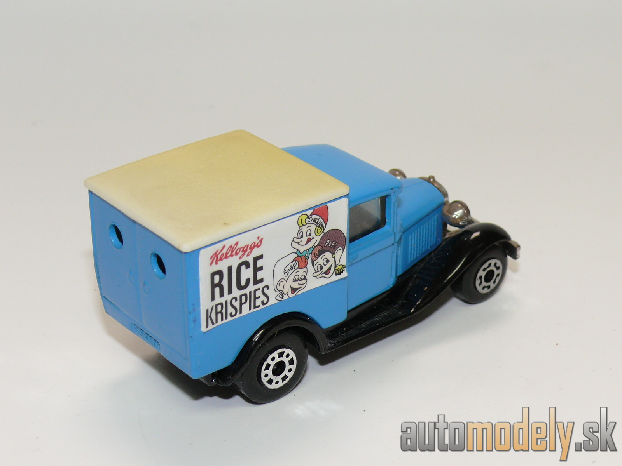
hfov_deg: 23.8
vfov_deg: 18.0
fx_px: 1473
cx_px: 311
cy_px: 233
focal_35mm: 82
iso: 100
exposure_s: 1/30
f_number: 4
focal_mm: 12
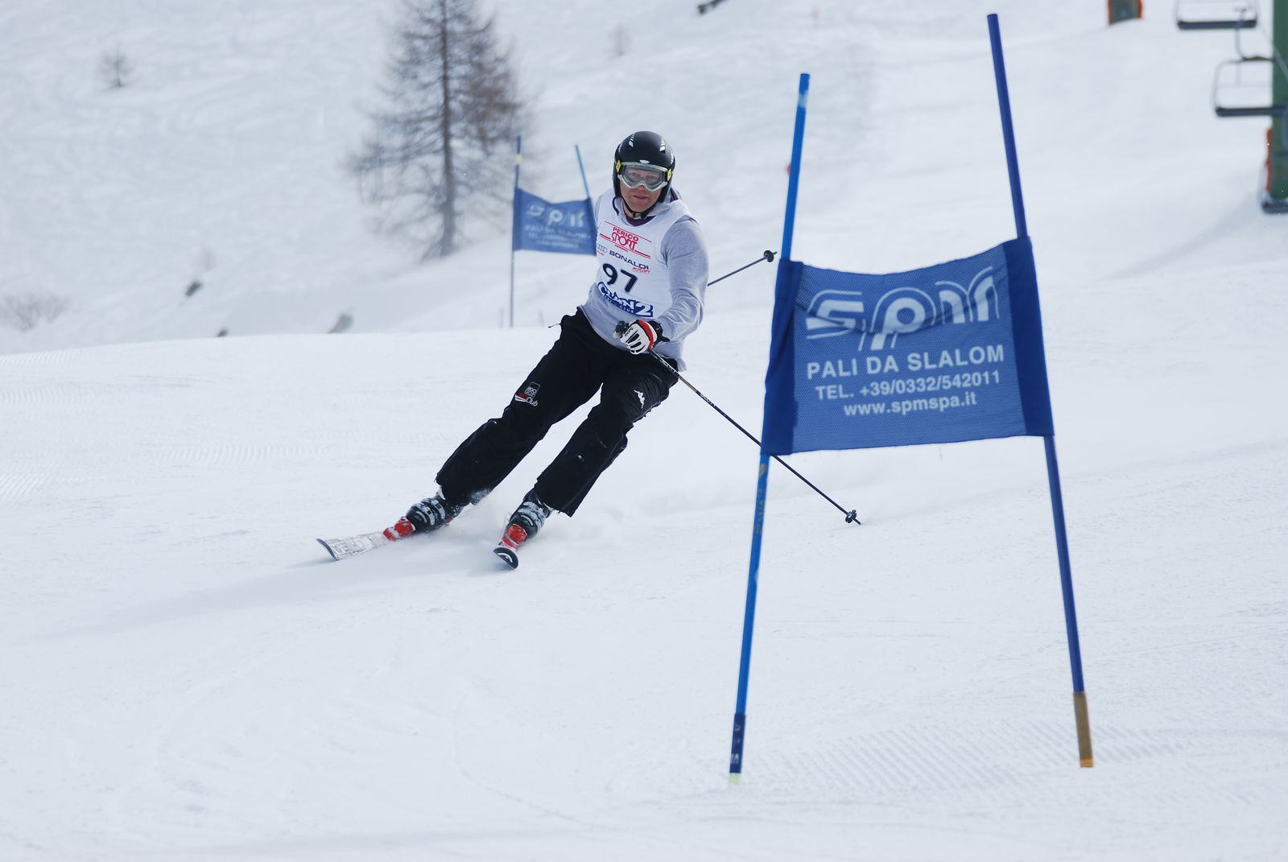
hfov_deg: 8.3
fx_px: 8865
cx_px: 644
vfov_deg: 5.6
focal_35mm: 248
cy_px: 431
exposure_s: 1/1000
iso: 100
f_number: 5.3
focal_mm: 165
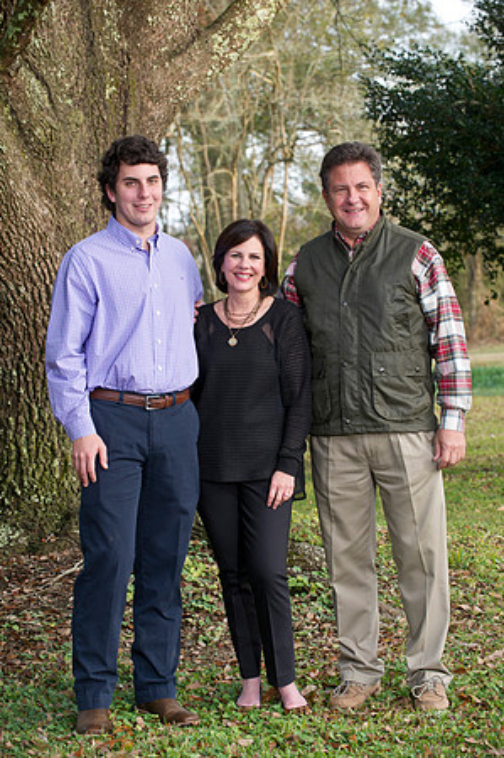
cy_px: 379
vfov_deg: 19.5
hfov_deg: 13.0
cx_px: 252
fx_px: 2210
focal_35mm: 105
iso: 800
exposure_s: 1/160
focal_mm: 105
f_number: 5.6
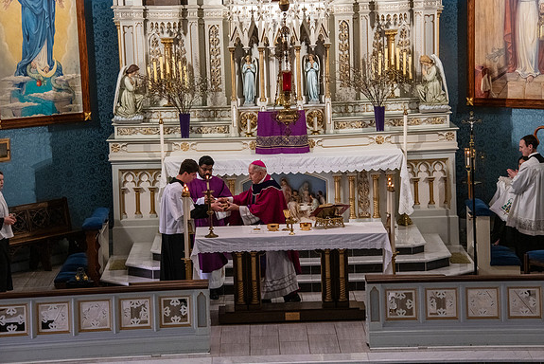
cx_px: 273
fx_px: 1860
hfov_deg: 16.6
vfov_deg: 11.2
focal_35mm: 123
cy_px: 182
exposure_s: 1/80
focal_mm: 122
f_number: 11
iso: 4000
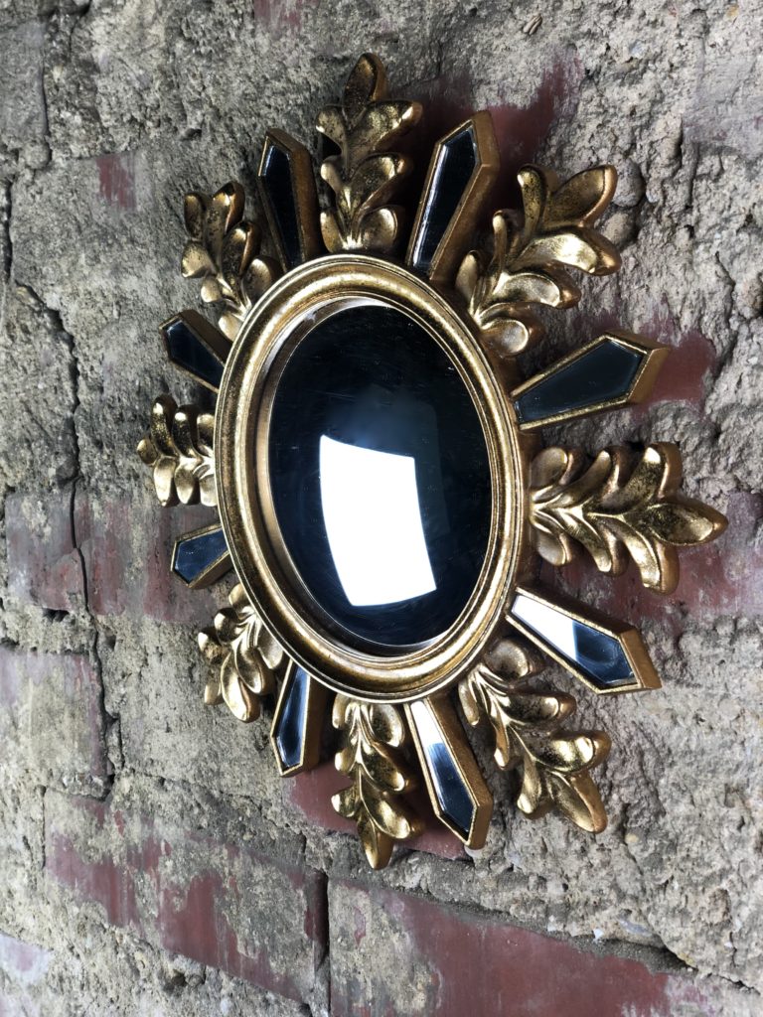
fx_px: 1528
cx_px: 382
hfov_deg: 28.0
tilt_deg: -2.9
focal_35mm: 52
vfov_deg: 36.8
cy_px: 508
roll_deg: +2.1
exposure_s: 1/50
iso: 32
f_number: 2.4
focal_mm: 6
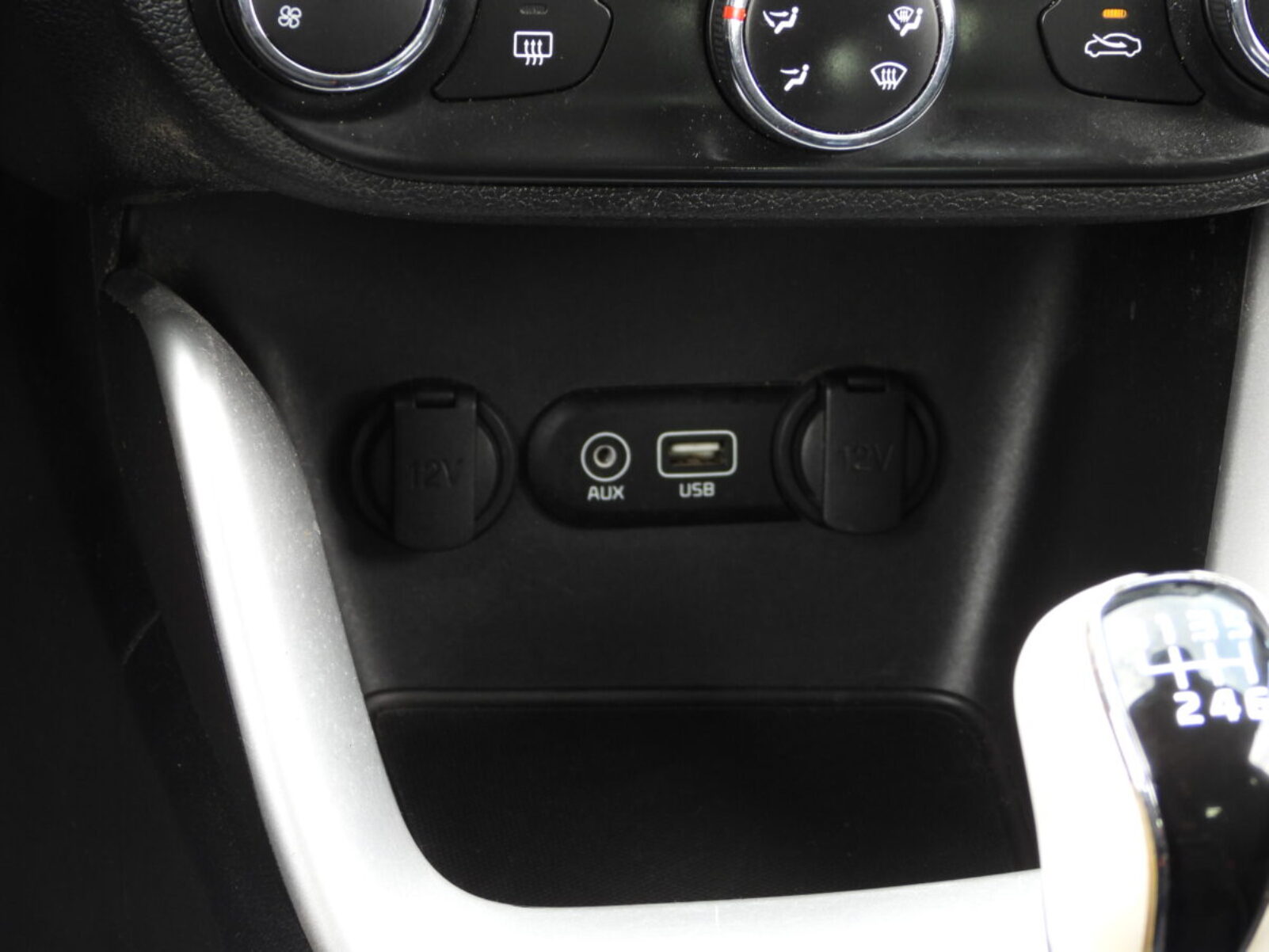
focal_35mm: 115
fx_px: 4216
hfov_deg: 17.1
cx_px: 634
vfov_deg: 12.9
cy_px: 476
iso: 280
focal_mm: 20.7
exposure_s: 1/60
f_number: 4
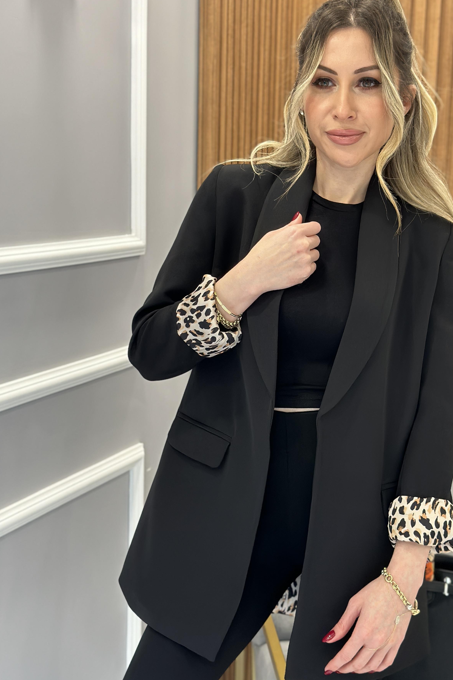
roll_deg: -2.3
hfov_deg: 23.7
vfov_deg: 35.1
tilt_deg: -10.1
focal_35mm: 57
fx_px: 1076
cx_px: 278
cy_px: 346
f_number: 1.78
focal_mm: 6.86
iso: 160
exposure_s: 1/60
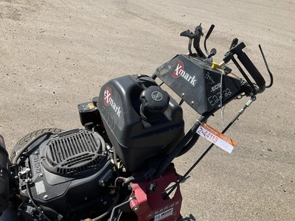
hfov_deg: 61.7
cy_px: 110
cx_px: 148
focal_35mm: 29
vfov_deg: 48.2
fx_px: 247
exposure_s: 1/1412
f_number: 1.8
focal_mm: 3
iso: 25
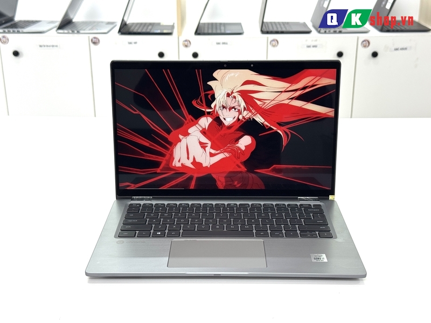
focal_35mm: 48
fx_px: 598
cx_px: 216
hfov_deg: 39.7
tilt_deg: -20.3
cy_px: 162
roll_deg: +0.9
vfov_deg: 30.3
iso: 64
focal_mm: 6.76
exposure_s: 1/100
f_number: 1.78
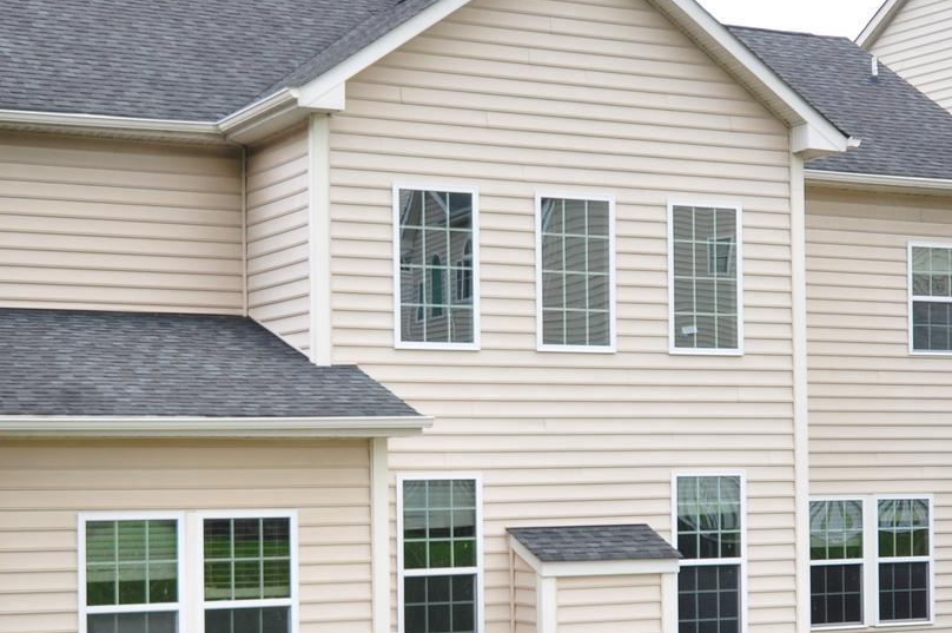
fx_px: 2008
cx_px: 481
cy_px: 469
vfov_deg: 17.8
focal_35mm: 76
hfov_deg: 26.7
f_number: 3.5
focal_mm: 20
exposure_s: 1/200
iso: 200
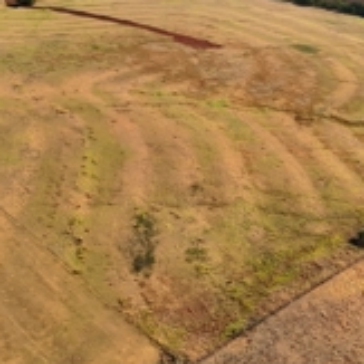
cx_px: 167
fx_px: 619
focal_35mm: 52
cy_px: 98
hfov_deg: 32.8
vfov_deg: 32.3
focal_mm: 6.72
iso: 160
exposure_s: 1/6000
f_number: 1.7
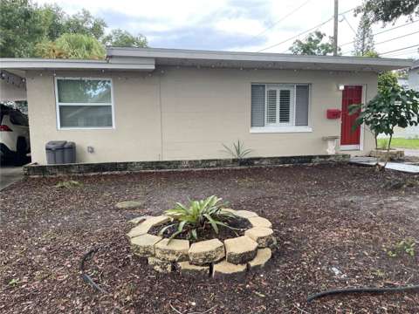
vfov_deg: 53.1
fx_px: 315
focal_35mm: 26
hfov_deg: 67.3
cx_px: 210
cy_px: 157
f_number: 1.6
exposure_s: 1/381
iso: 32
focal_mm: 4.2
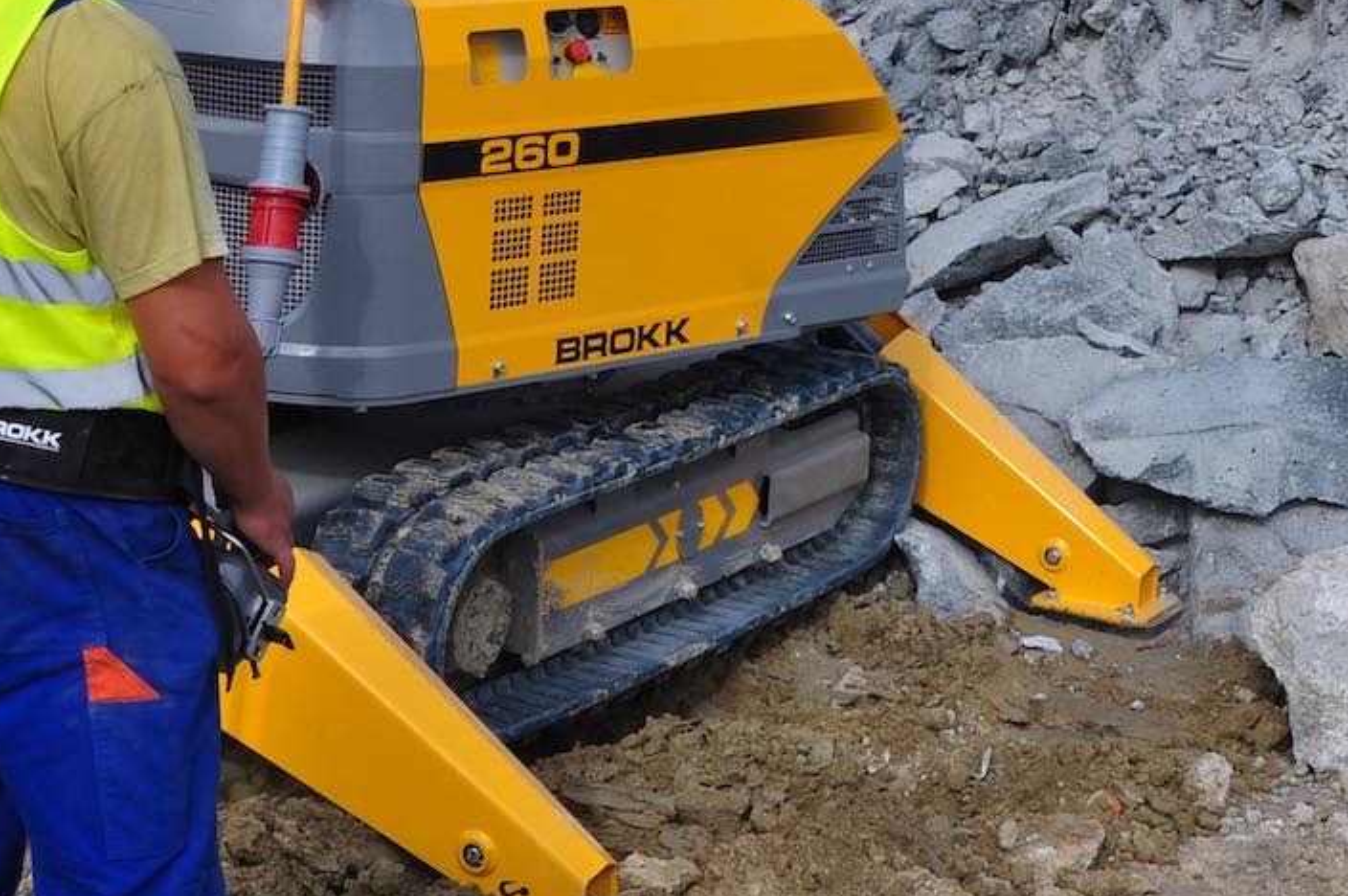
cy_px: 106
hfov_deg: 22.0
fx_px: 3367
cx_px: 1256
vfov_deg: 15.0
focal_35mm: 90
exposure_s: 1/200
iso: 200
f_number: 10
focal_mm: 22
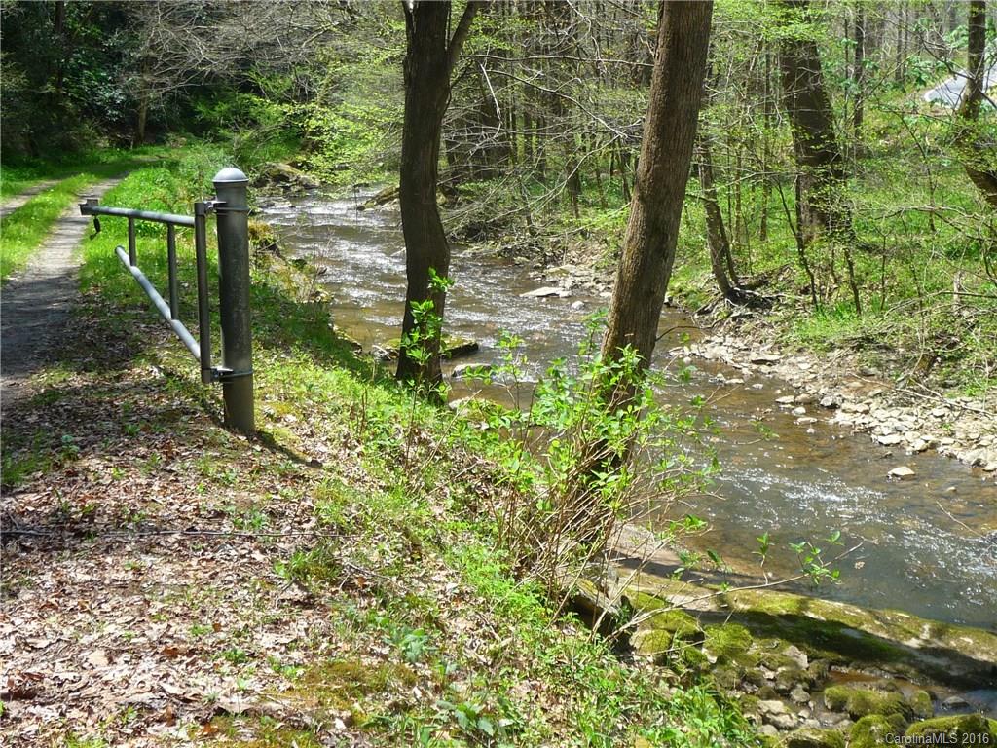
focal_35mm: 58
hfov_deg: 33.2
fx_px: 1670
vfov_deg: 25.2
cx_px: 498
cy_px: 374
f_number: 4
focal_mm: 7.1
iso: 100
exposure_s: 1/250
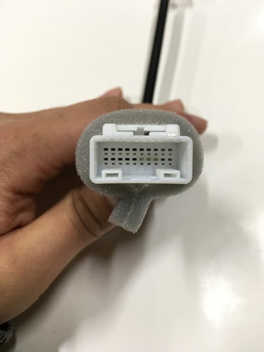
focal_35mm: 29
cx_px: 132
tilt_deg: -70.0
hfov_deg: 48.2
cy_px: 176
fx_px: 295
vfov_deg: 61.7
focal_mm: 4.15
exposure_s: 1/33
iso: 125
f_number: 2.2
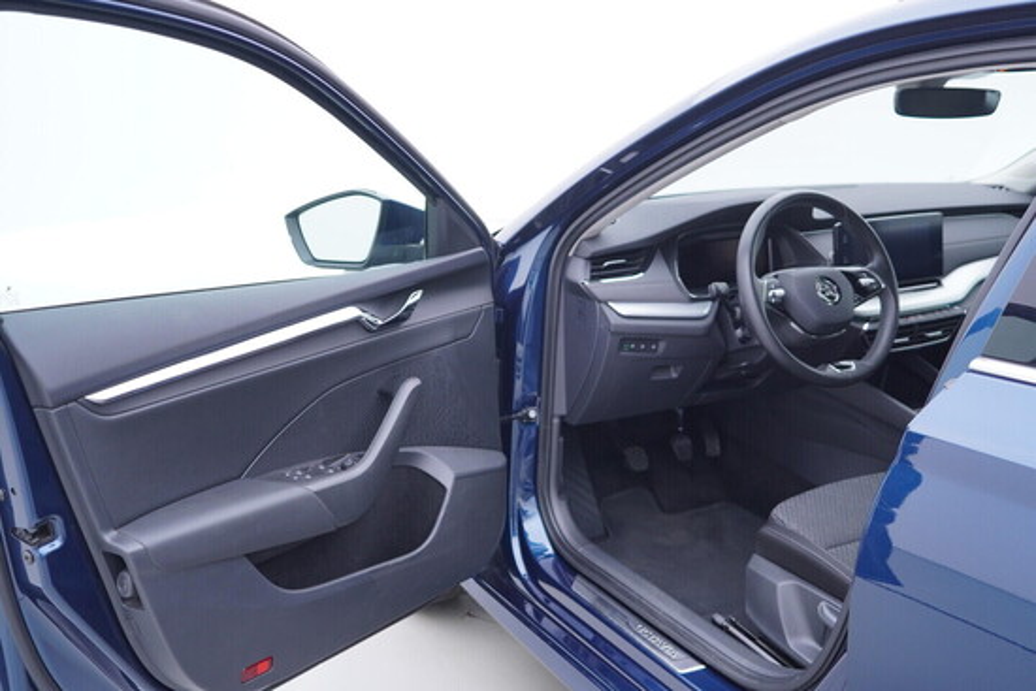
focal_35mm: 36
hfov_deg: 53.1
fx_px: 1036
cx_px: 518
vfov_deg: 36.9
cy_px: 346
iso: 160
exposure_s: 1/40
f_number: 2.8
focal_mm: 24
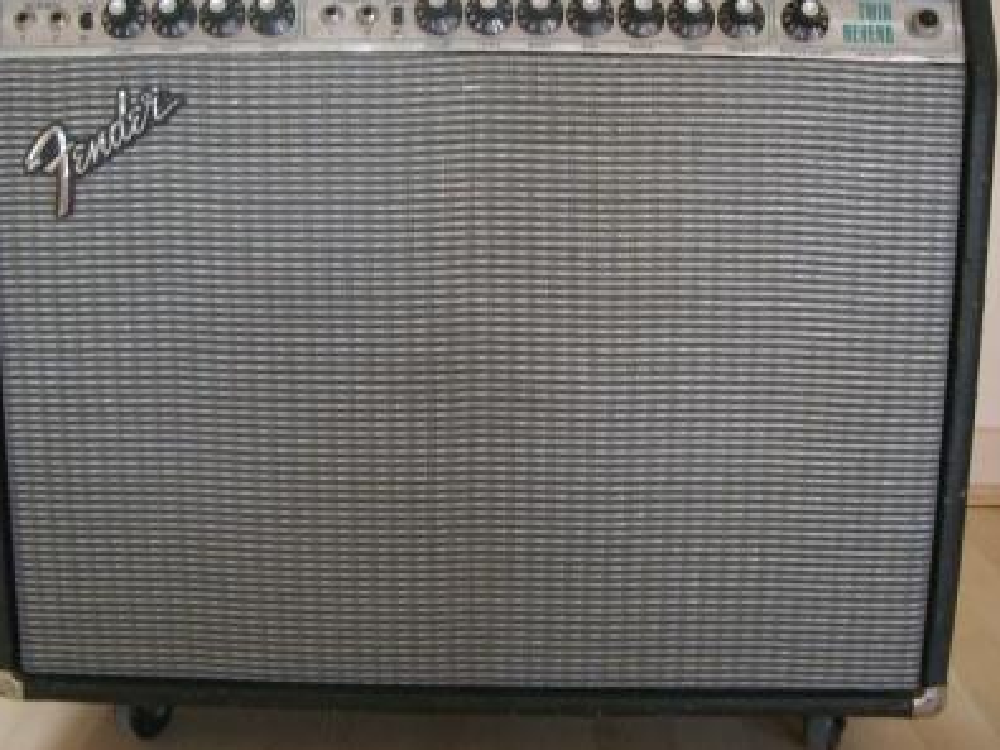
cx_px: 480
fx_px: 1242
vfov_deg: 33.6
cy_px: 338
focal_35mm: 43
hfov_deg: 43.8
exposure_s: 1/50
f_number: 2.7
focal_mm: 6.2
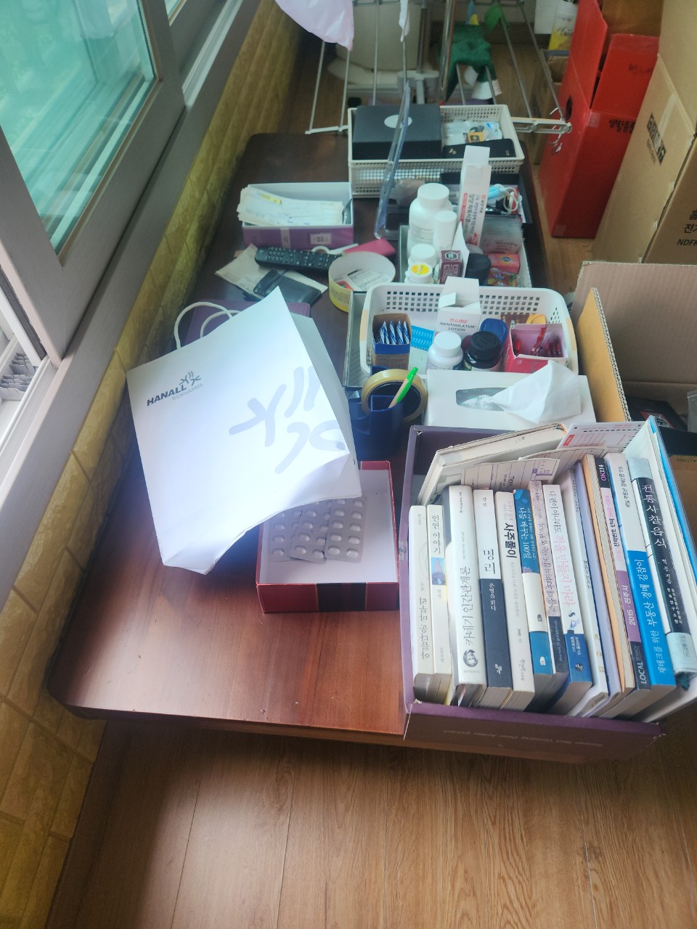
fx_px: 617
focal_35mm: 23
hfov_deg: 58.9
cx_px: 348
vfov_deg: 73.9
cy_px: 464
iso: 32
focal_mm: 5.4
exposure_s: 1/120
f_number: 1.8
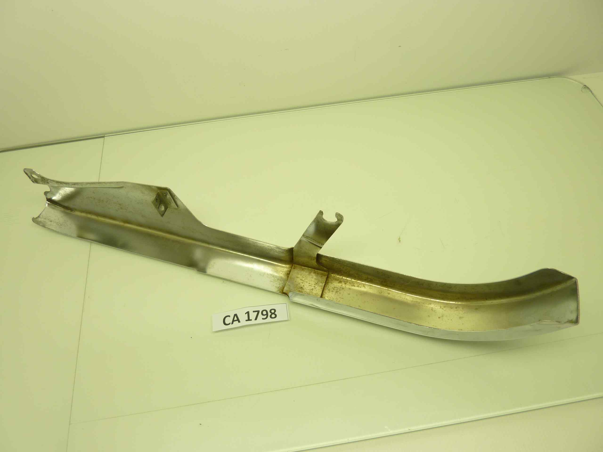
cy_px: 226
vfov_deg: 54.9
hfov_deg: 69.4
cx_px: 302
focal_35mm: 25
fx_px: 435
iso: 80
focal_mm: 4.1
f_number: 3.3
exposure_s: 1/40
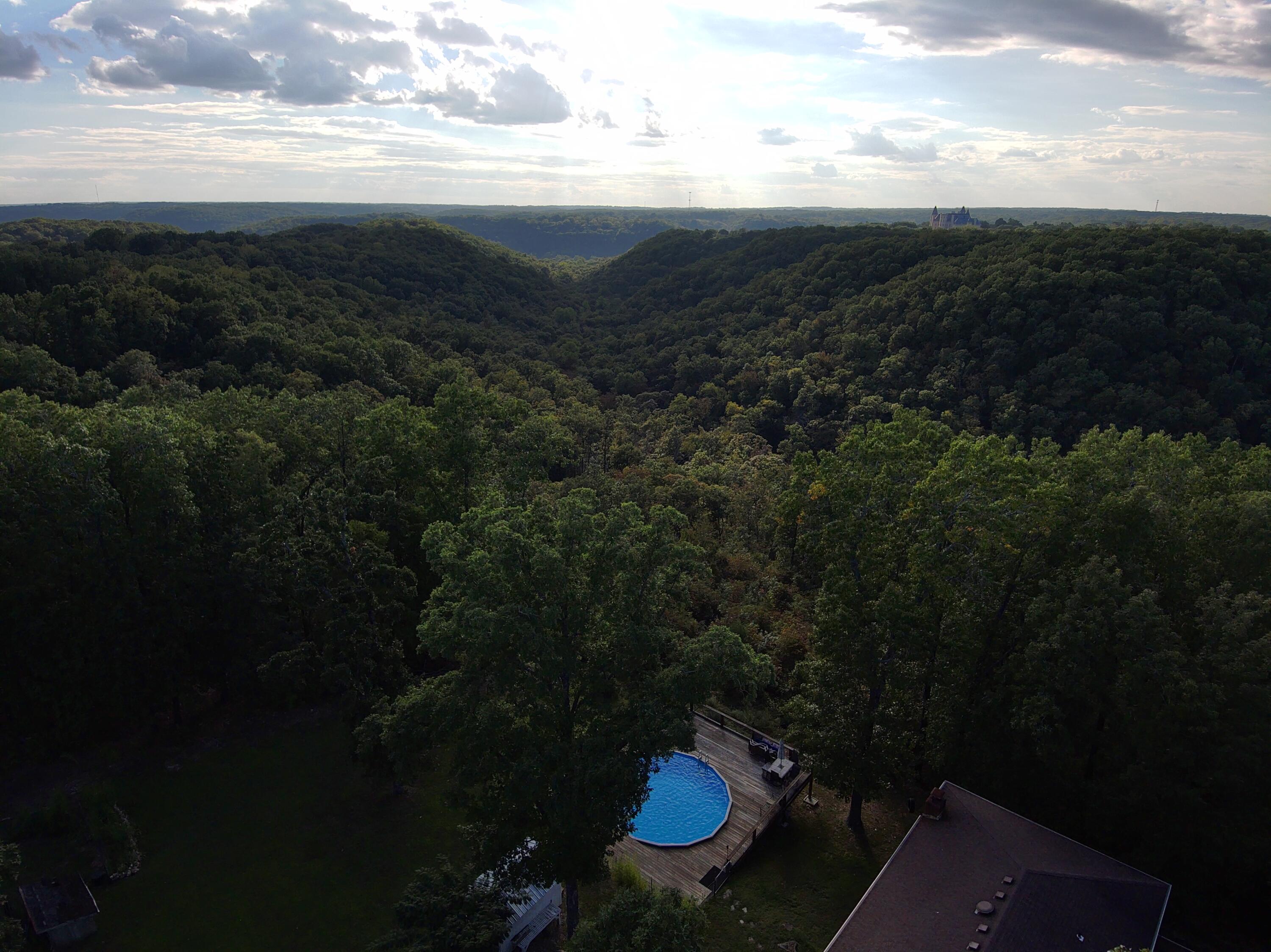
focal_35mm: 21
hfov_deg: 79.0
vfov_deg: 63.4
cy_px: 476
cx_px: 636
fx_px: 771
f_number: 2.8
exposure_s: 1/1897
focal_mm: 3.7
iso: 100
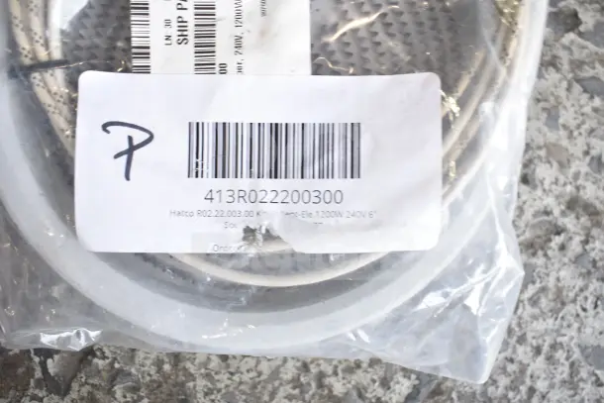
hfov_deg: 61.9
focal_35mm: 30
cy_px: 202
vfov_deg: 43.6
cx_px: 302
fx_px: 503
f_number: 5
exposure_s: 1/100
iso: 200
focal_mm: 20
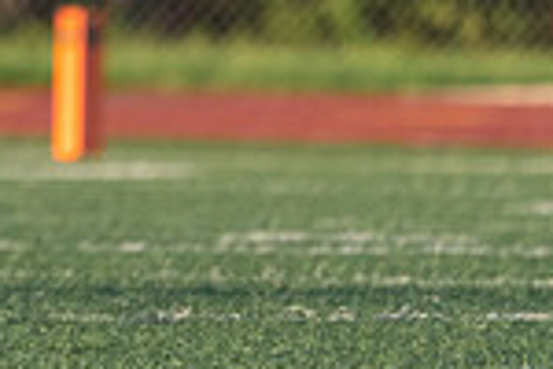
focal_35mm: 1933
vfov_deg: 0.7
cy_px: -322
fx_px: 29691
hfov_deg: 1.1
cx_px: -461
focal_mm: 400
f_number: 7.1
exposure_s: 1/1250
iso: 1000
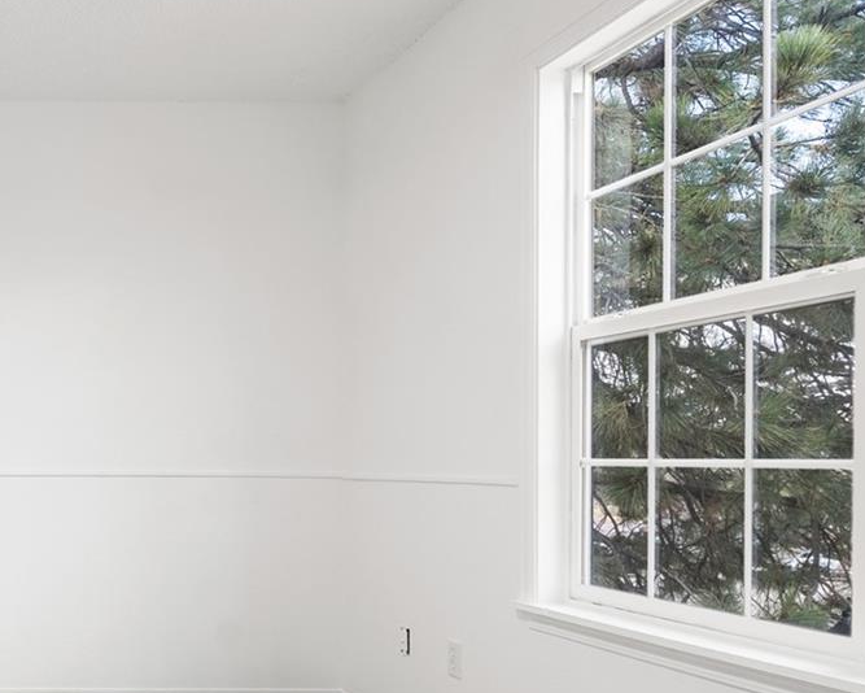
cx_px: -62
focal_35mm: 36
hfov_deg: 41.3
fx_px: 922
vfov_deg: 40.6
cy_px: 466
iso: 200
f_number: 8
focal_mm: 16
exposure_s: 1/3
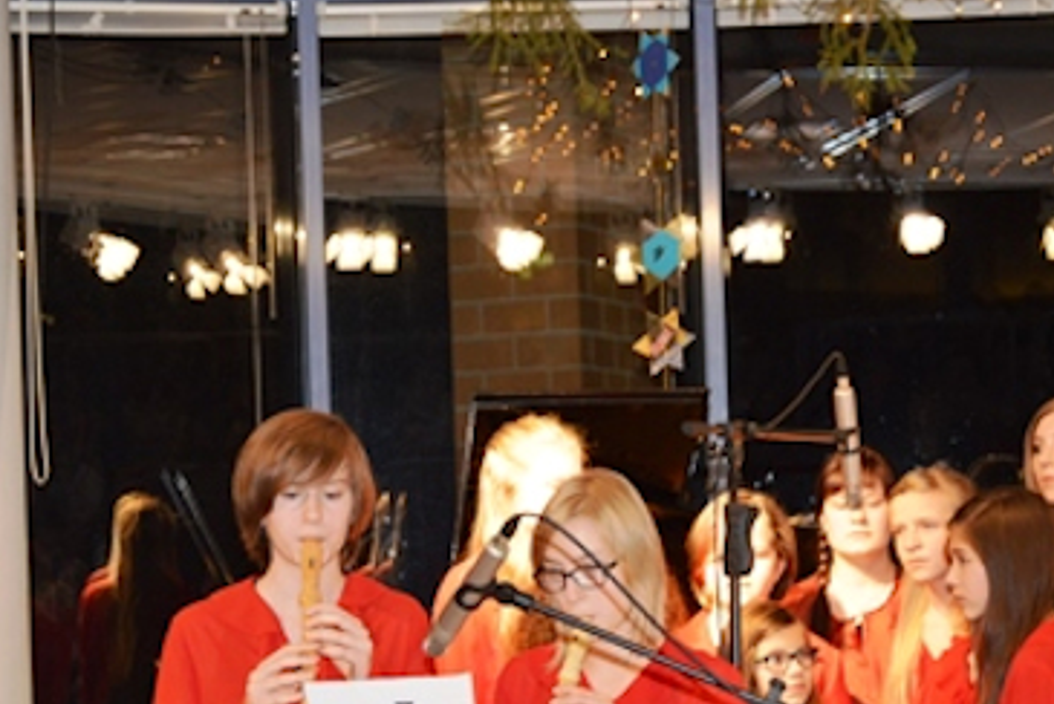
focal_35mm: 102
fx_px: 2989
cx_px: 546
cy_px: 514
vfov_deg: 13.4
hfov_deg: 20.0
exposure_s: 1/60
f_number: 5.3
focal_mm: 46
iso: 720
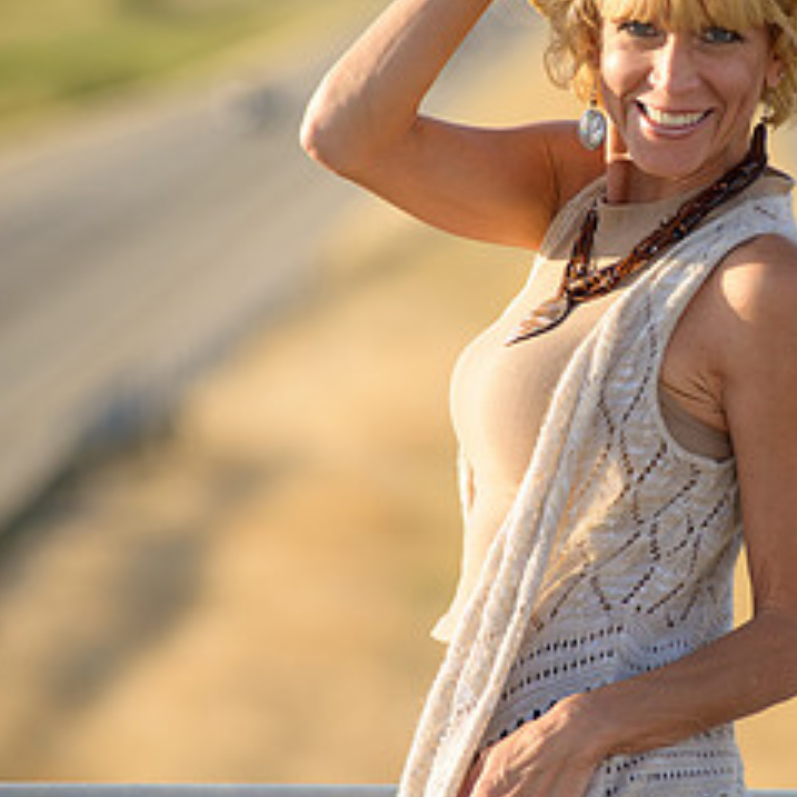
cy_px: 352
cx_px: 680
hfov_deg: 4.7
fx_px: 9742
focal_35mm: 374
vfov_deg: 4.7
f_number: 4
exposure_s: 1/500
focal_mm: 170
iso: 200
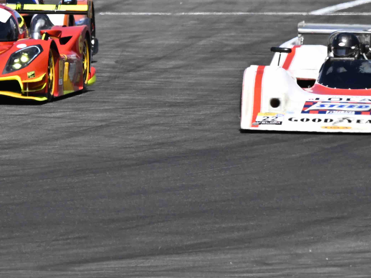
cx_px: 245
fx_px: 11502
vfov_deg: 1.4
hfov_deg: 1.8
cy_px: -5
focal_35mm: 1073
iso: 320
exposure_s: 1/2000
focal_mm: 280
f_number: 5.6
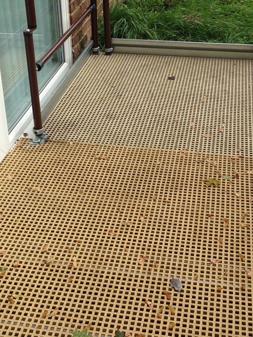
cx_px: 132
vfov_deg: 31.8
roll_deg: +1.2
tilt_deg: -24.0
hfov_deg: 24.4
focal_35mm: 60
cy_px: 97
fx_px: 585
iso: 50
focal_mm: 4.12
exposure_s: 1/713
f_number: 2.4
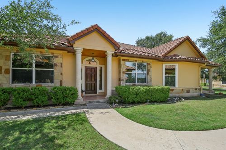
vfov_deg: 77.3
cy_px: 75
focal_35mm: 15
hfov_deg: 100.4
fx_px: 94
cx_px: 113
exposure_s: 1/1000
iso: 400
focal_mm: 10
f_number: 7.1
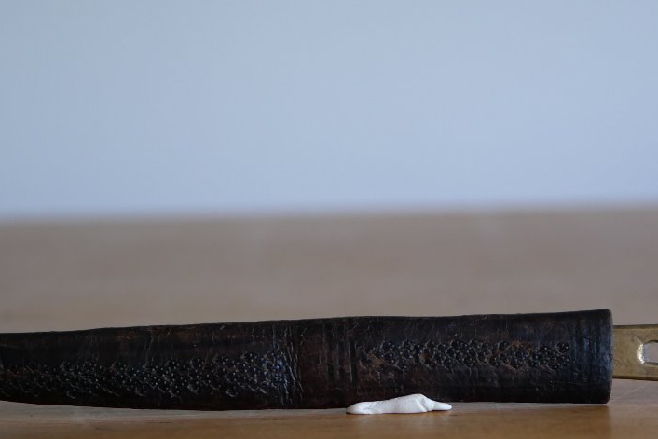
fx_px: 1938
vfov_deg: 12.8
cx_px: 391
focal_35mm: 106
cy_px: 405
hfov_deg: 19.3
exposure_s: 1/60
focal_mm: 30
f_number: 2.8
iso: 640
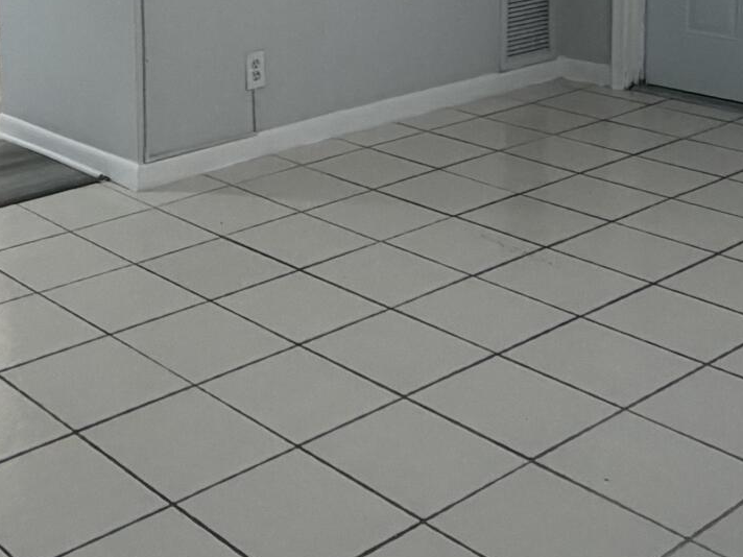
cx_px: 124
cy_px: -90
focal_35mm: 59
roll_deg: +1.3
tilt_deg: -6.0
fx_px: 1266
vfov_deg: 23.0
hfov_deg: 31.6
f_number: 2.2
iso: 160
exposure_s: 1/120
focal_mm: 2.22
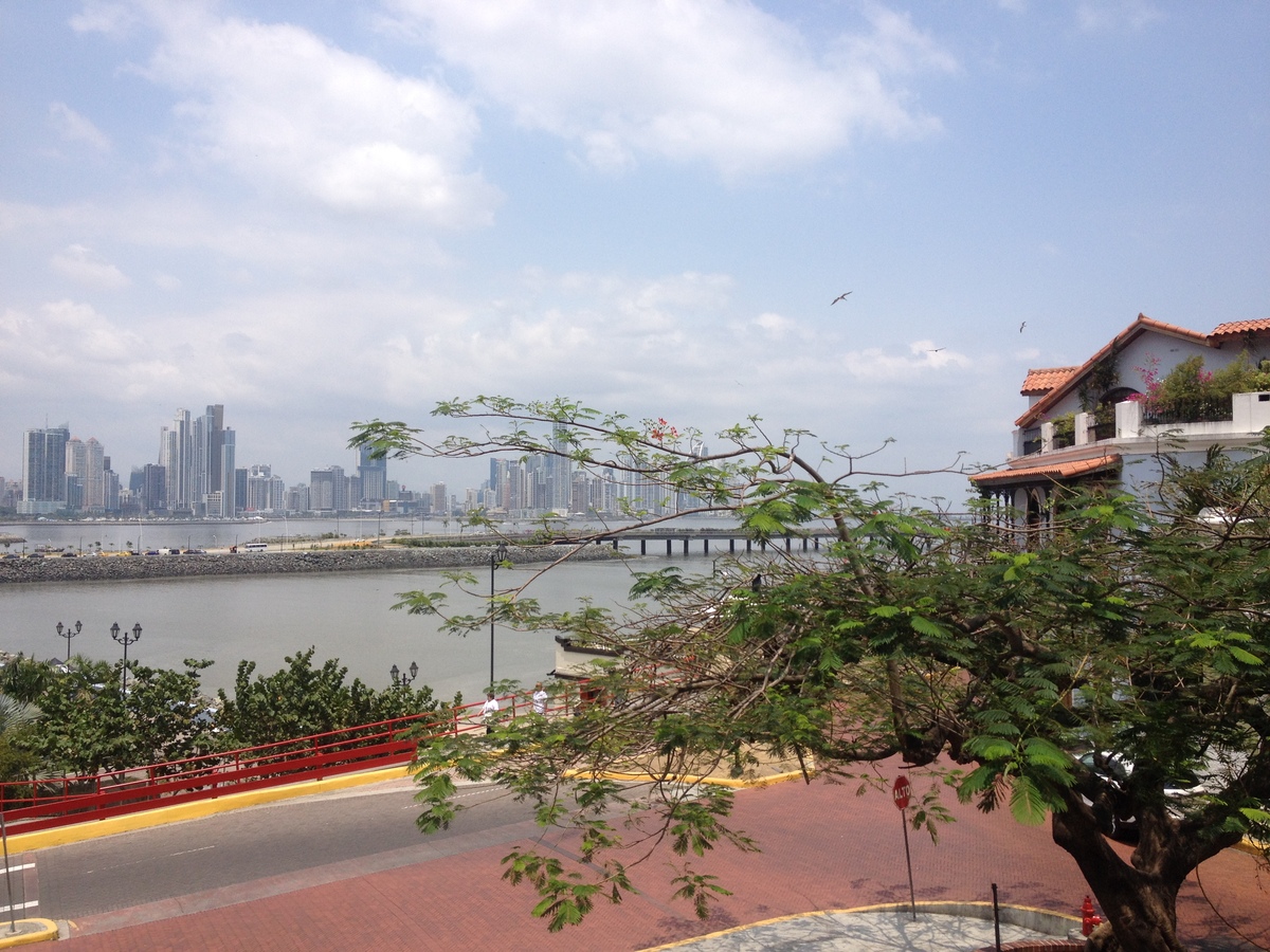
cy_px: 476
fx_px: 1284
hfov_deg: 52.6
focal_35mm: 35
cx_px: 635
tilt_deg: -1.4
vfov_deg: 40.7
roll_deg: +0.4
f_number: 2.4
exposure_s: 1/2304
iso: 50
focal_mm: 4.28
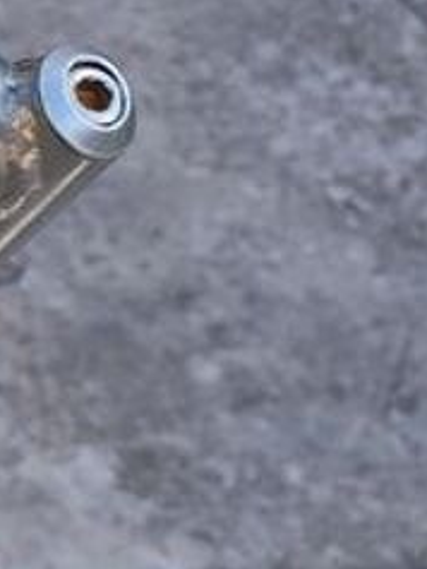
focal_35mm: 135
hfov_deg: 9.2
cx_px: -765
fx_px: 2218
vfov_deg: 14.5
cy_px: 97
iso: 52
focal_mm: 5.24
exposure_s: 1/288
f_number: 1.7
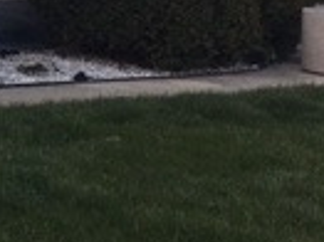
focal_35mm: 142
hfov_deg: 11.8
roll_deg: -0.8
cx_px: -408
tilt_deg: +0.5
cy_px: -136
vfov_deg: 10.1
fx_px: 1328
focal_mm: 4.15
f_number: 2.2
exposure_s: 1/187
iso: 25
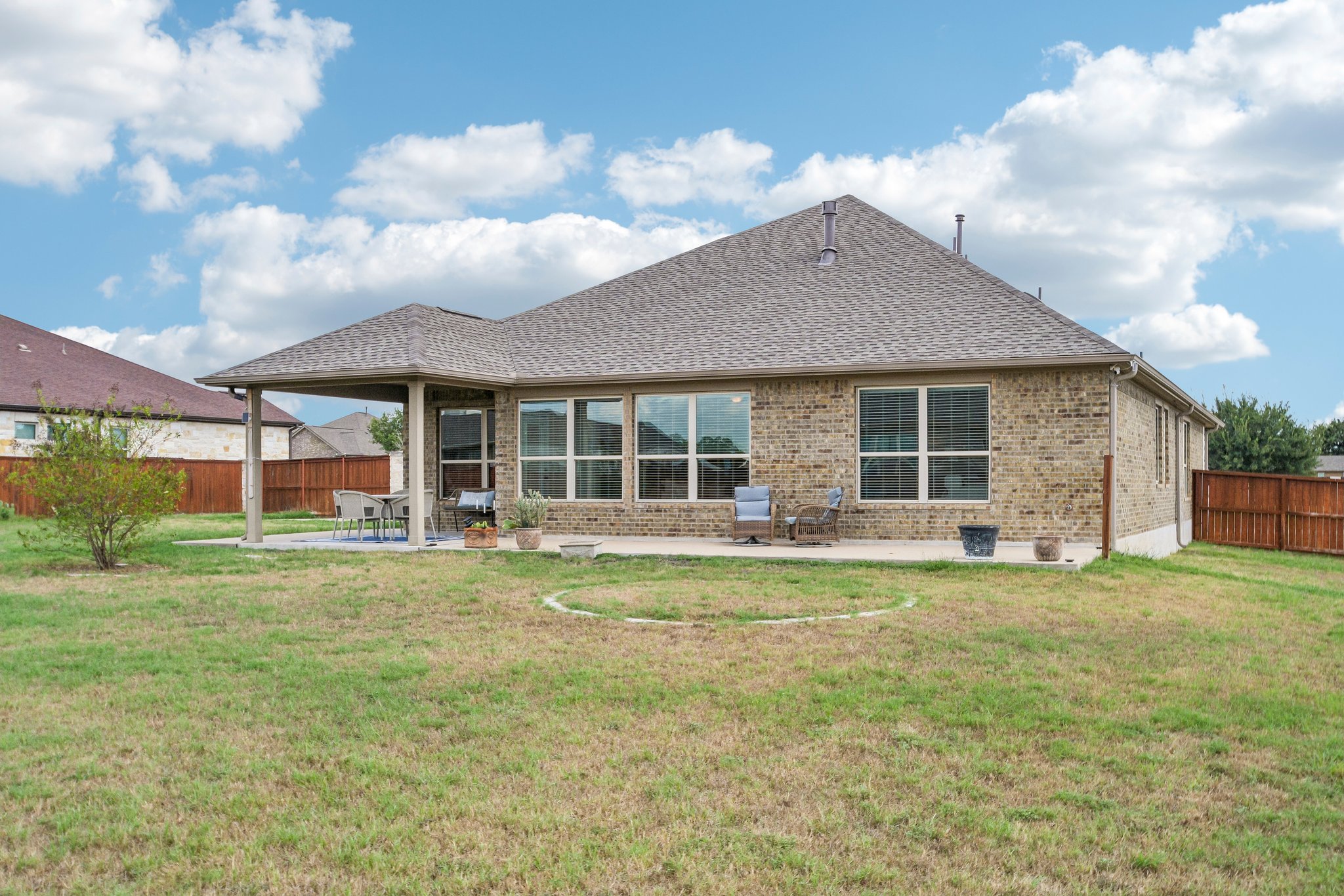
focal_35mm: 36
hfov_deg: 53.1
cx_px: 672
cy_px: 448
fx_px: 1344
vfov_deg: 36.9
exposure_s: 1/500
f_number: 8
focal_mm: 24
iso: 400
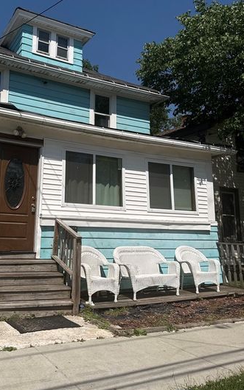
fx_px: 341
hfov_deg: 38.5
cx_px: 65
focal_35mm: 32
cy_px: 163
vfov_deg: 59.3
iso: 80
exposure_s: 1/9091
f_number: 1.78
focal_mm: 6.76
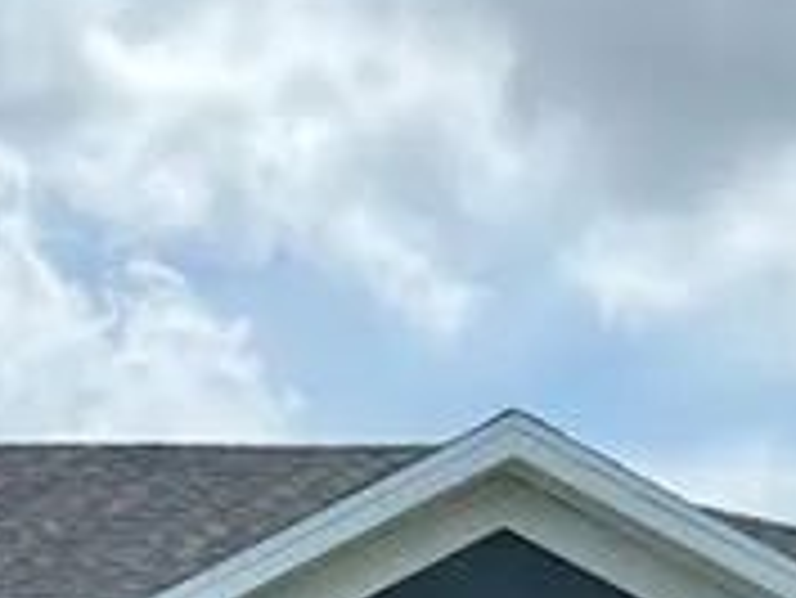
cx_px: 184
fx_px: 3198
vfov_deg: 9.3
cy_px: 1520
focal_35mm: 139
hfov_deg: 14.1
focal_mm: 6.76
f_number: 1.78
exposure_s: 1/5714
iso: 100
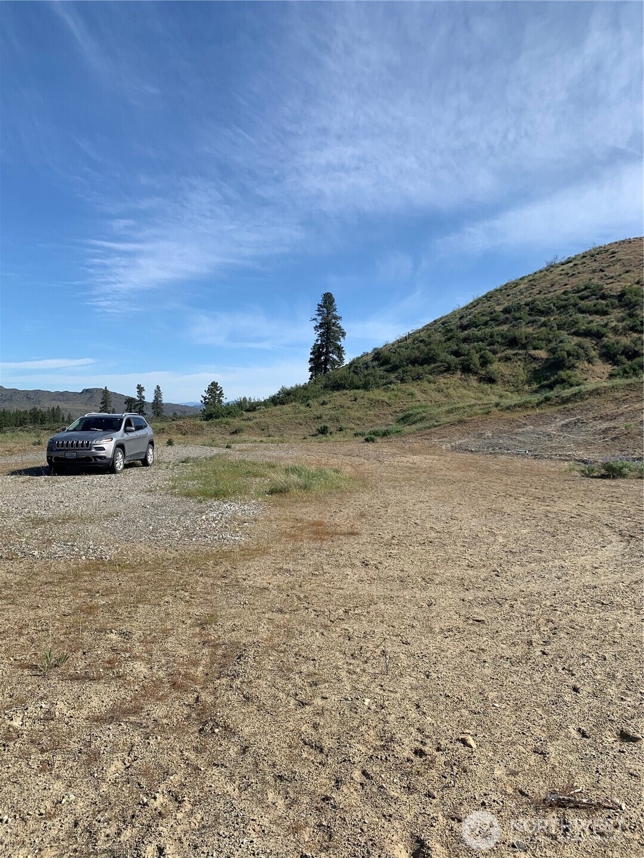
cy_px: 429
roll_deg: -1.1
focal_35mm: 26
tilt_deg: +0.5
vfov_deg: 67.3
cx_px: 322
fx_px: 645
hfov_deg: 53.1
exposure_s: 1/2681
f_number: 1.8
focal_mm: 4.25
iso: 25
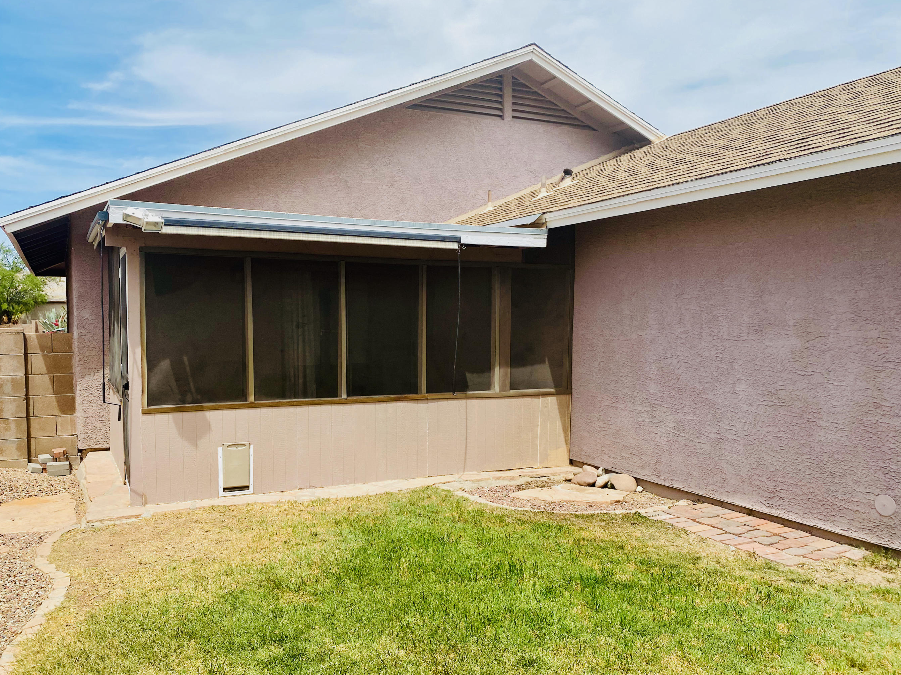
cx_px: 433
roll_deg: -0.1
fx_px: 755
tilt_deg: -4.1
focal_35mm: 29
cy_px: 364
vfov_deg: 48.2
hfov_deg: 61.6
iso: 32
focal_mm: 4.25
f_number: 1.8
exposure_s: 1/2625
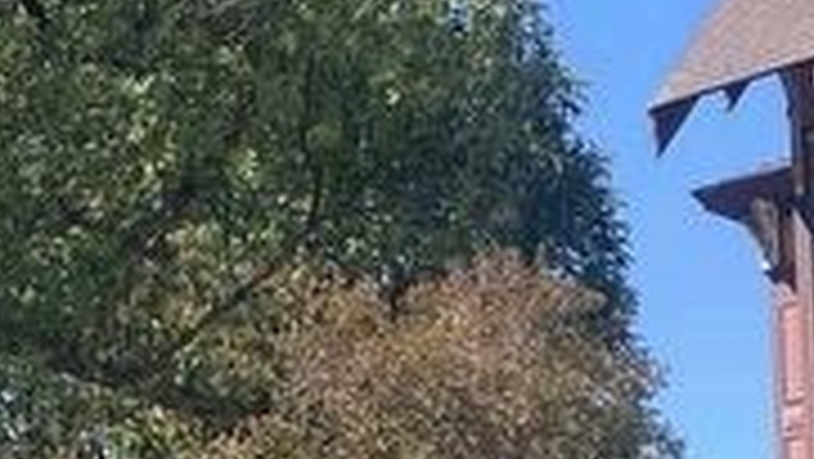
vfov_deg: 8.6
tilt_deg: +3.3
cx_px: 396
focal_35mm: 135
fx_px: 2915
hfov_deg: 15.9
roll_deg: +2.5
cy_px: 896
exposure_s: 1/631
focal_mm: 3.99
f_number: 1.8
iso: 32
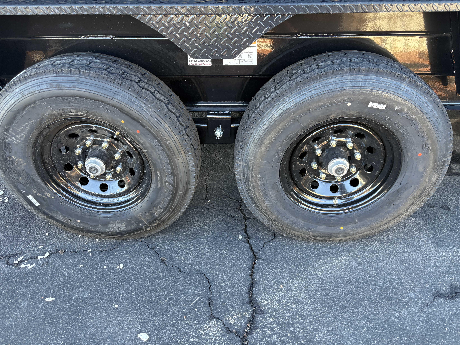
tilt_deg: -34.5
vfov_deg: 53.1
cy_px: 172
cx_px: 230
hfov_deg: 67.3
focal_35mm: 26
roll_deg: +2.8
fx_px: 346
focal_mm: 5.96
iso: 125
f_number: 1.6
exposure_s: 1/108
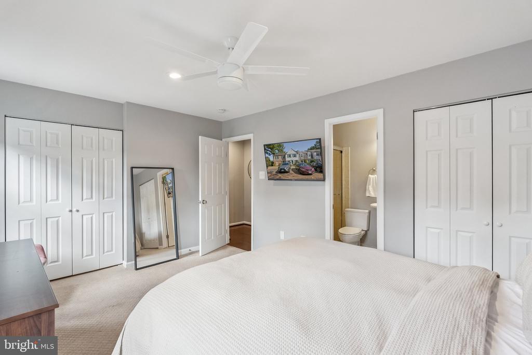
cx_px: 266
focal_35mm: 16
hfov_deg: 96.7
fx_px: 237
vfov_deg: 73.8
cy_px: 178
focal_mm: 16
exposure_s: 1/125
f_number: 7.1
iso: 3200
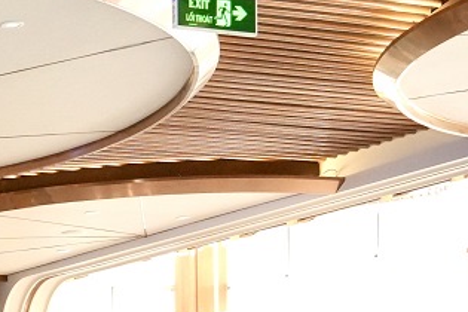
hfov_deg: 13.7
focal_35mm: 137
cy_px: 582
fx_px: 1781
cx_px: -305
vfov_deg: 9.5
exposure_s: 1/125
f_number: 7.1
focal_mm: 36
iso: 5000
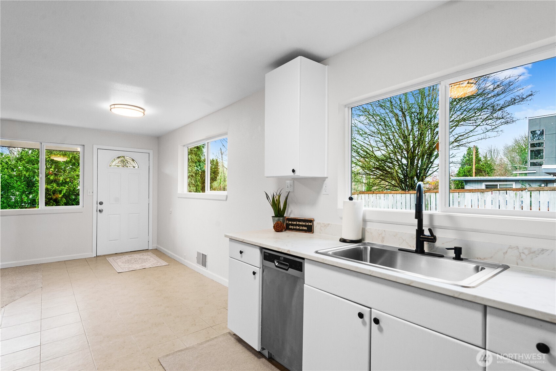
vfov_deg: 67.4
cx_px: 278
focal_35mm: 18
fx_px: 278
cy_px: 186
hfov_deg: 90.0
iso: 500
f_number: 6.3
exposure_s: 1/50
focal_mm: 18
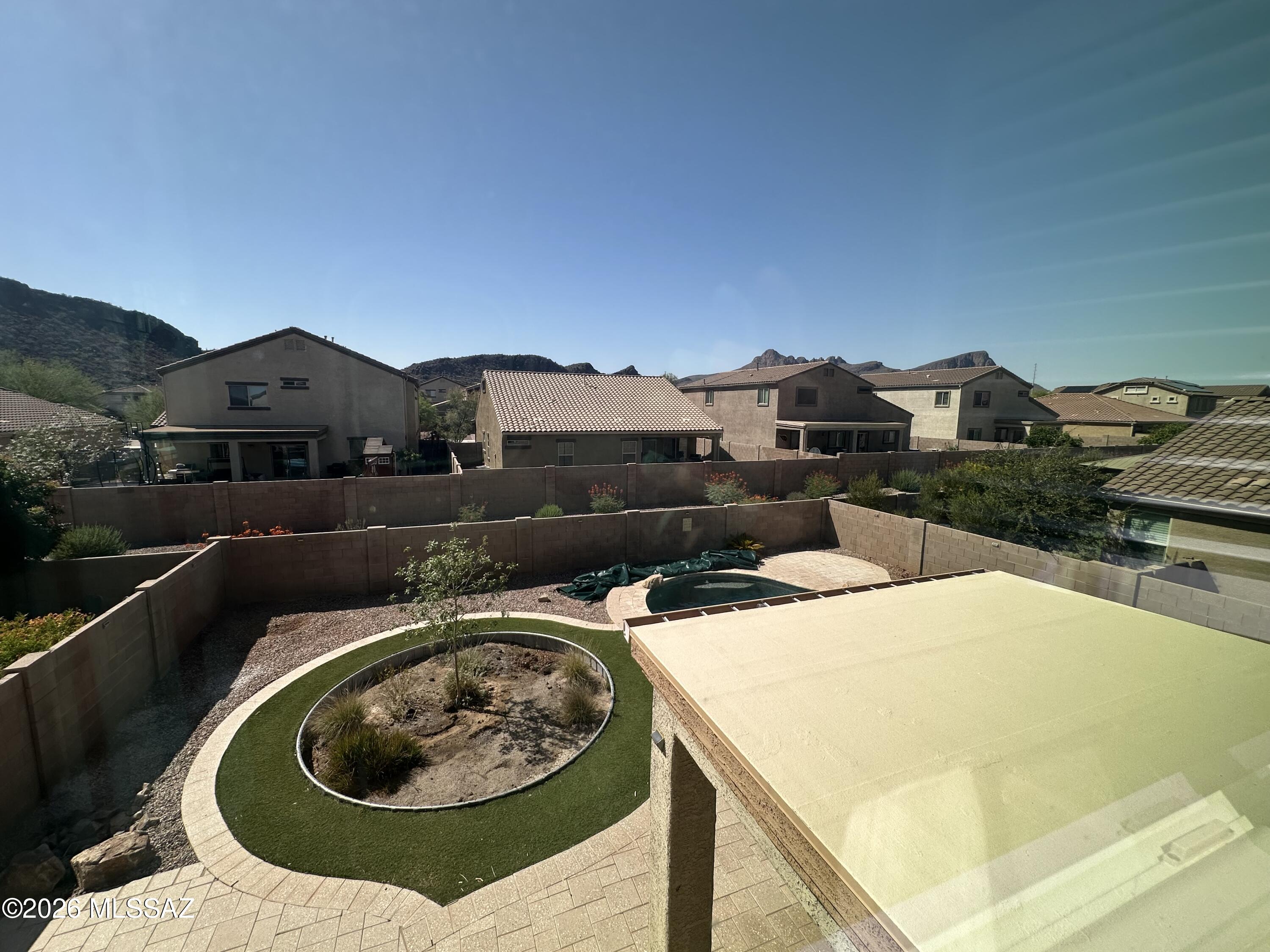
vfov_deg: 85.7
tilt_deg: -7.8
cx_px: 635
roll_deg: -1.1
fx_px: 514
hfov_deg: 102.1
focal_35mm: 14
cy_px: 476
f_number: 2.2
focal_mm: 2.22
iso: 40
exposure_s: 1/1335
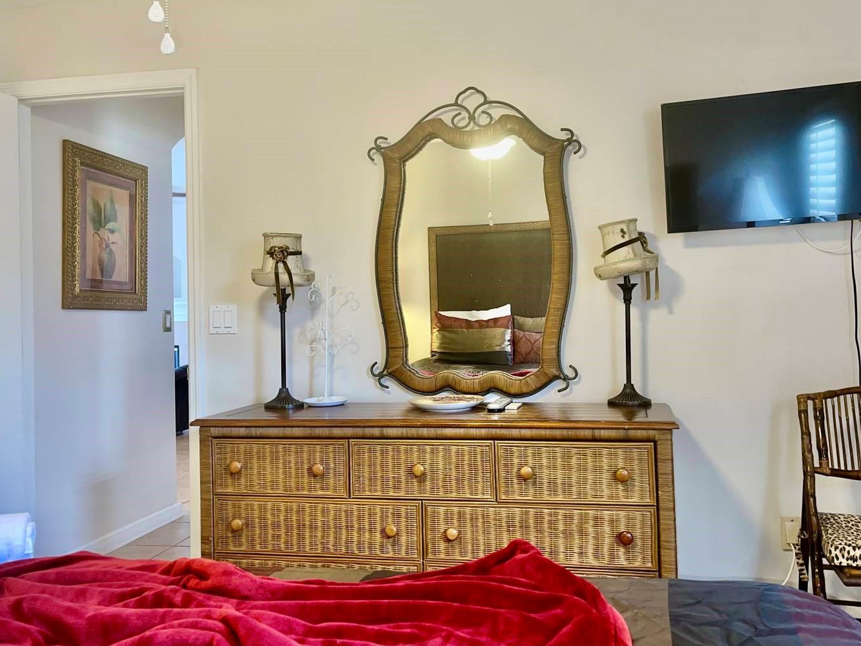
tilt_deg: -0.3
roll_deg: +1.1
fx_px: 746
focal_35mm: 30
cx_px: 460
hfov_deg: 59.9
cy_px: 302
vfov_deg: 46.8
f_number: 1.6
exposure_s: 1/15
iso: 50
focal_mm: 5.1
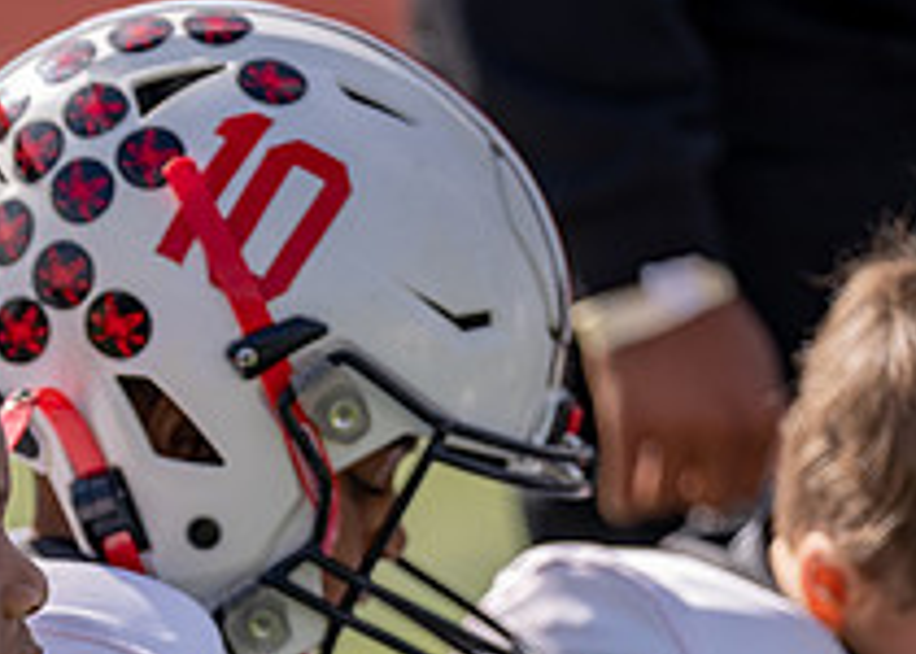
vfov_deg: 3.1
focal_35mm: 457
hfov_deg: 4.4
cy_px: 824
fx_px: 11889
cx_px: -74
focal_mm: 158
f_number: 2.8
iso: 160
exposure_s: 1/2500
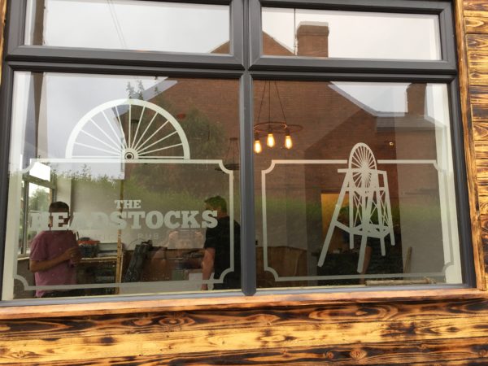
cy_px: 183
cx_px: 244
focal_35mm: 29
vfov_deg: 48.2
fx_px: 409
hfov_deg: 61.7
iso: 32
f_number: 2.2
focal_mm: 4.15
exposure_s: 1/100
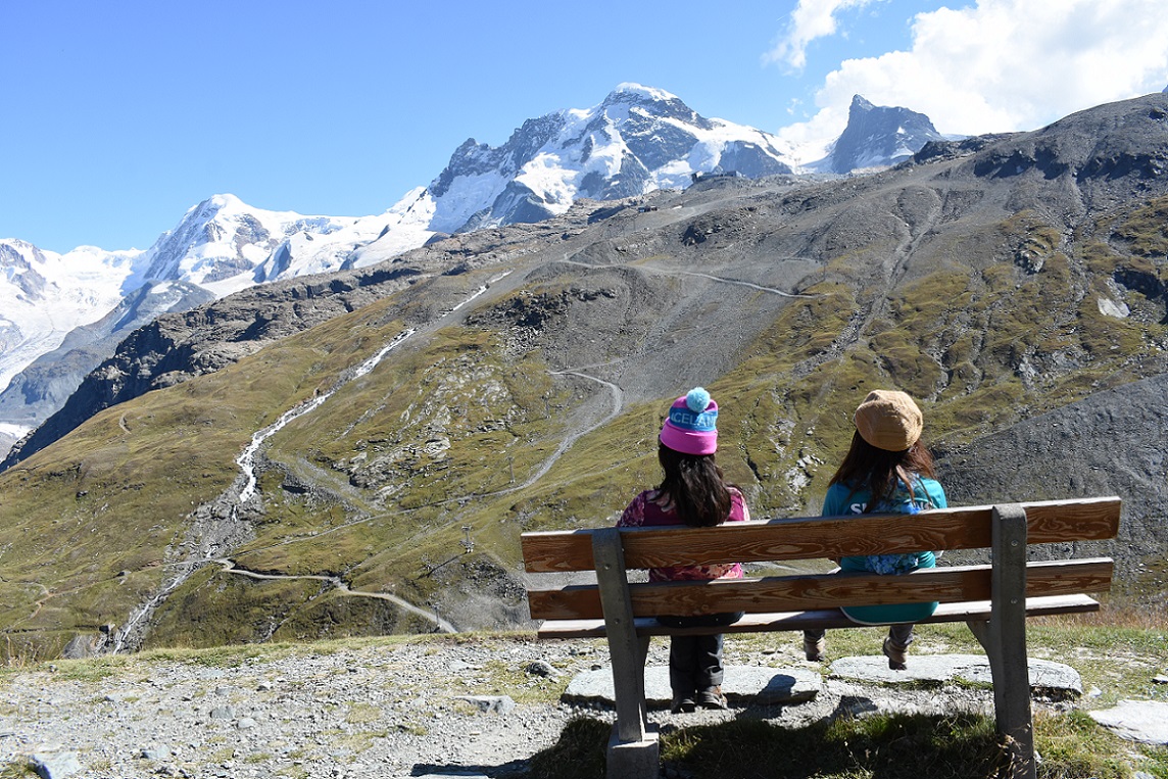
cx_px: 584
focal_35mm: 30
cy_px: 390
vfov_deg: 43.6
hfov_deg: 61.9
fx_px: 973
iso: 400
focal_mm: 20
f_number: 9
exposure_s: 1/800
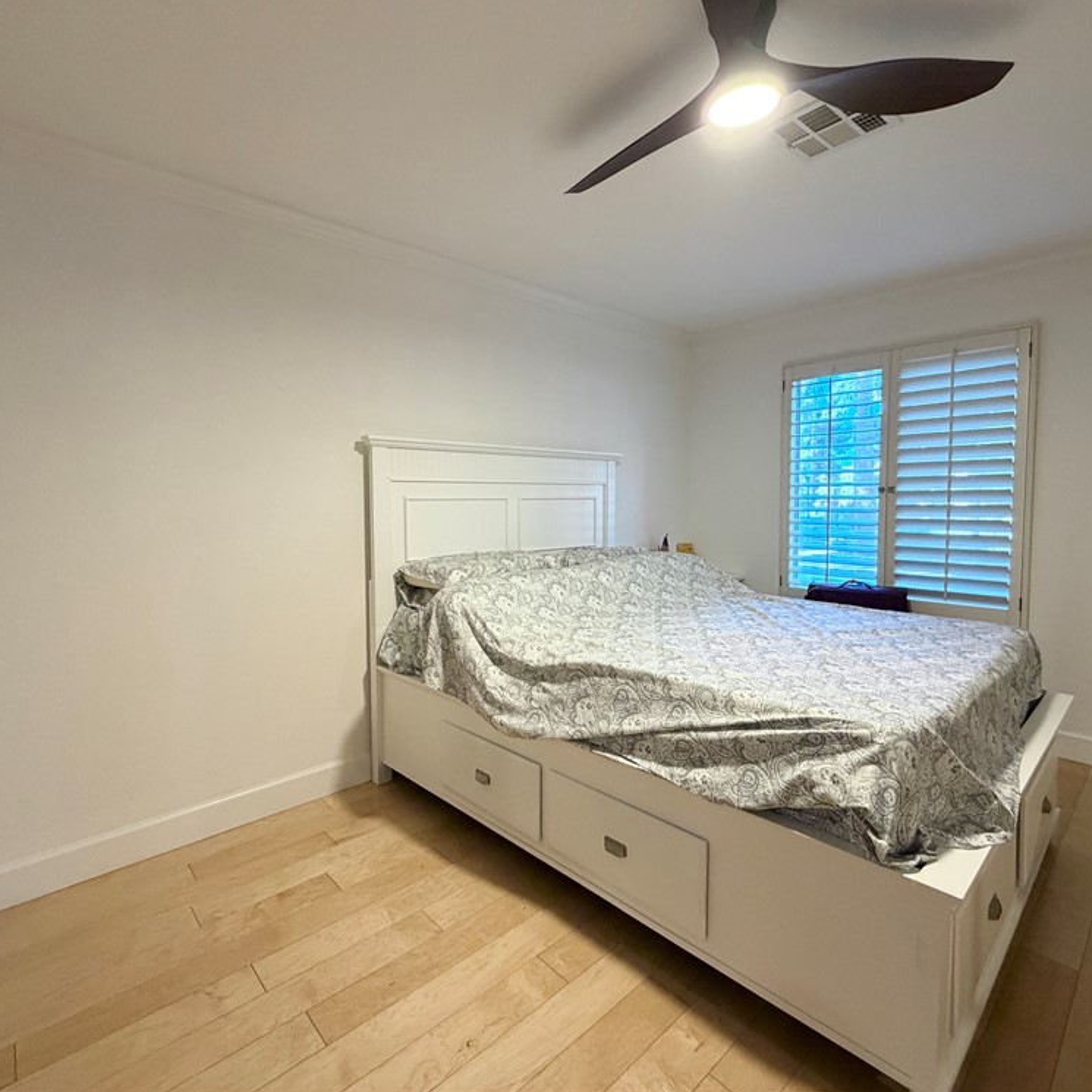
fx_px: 607
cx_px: 534
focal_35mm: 17
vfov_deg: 84.0
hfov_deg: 84.0
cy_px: 534
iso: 400
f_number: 2.2
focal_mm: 2.22
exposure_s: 1/60
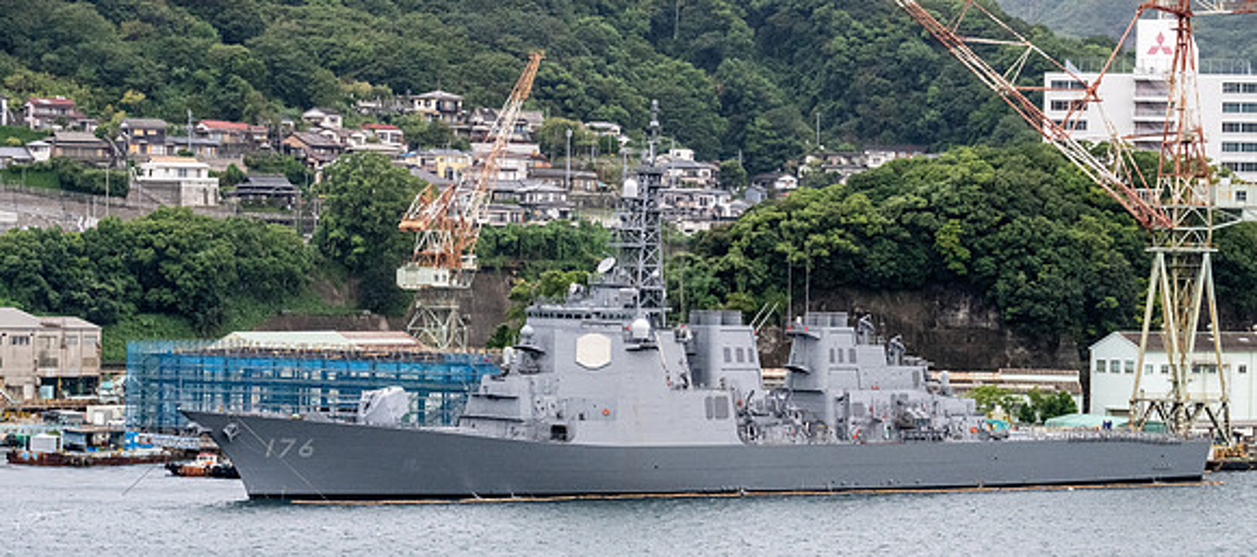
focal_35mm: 143
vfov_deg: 7.0
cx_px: 628
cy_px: 418
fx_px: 4537
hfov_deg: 15.8
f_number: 8
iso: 6400
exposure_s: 1/640
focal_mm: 130
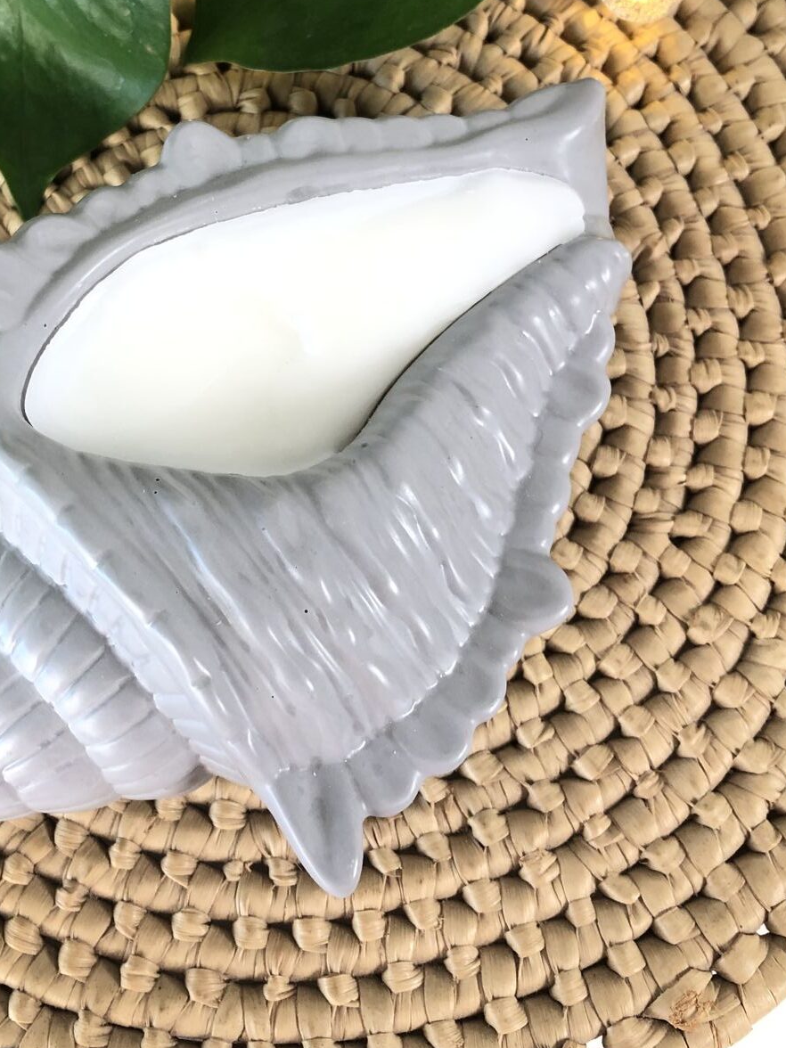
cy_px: 388
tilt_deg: -74.9
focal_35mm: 45
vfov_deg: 41.7
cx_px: 272
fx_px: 1362
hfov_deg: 32.0
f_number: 1.8
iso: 25
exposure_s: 1/33
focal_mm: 3.99
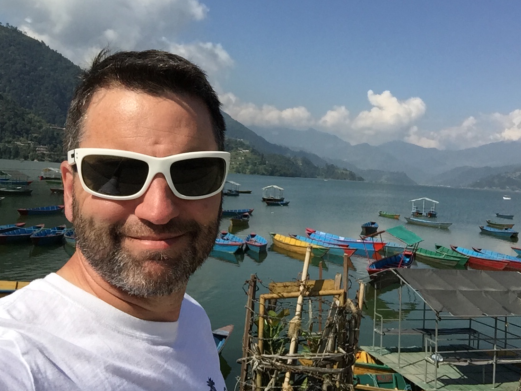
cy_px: 178
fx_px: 542
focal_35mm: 36
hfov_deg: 51.3
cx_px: 282
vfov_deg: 39.6
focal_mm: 2.65
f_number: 2.2
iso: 32
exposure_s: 1/2283
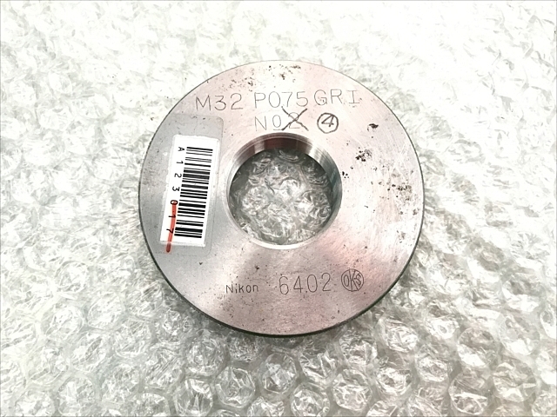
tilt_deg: -78.7
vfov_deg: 49.7
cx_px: 278
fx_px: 451
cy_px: 208
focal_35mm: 28
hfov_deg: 63.4
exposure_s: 1/24
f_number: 1.8
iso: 40
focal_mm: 3.99
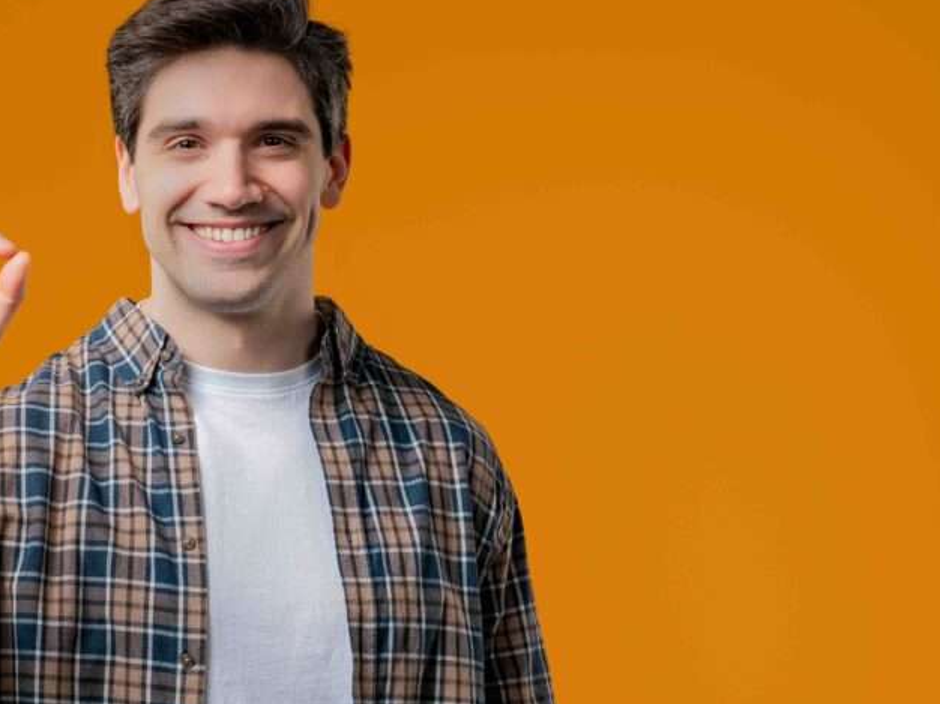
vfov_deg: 12.5
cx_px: 212
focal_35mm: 118
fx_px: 3203
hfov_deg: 16.6
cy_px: 393
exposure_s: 1/160
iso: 250
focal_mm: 50
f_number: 6.3
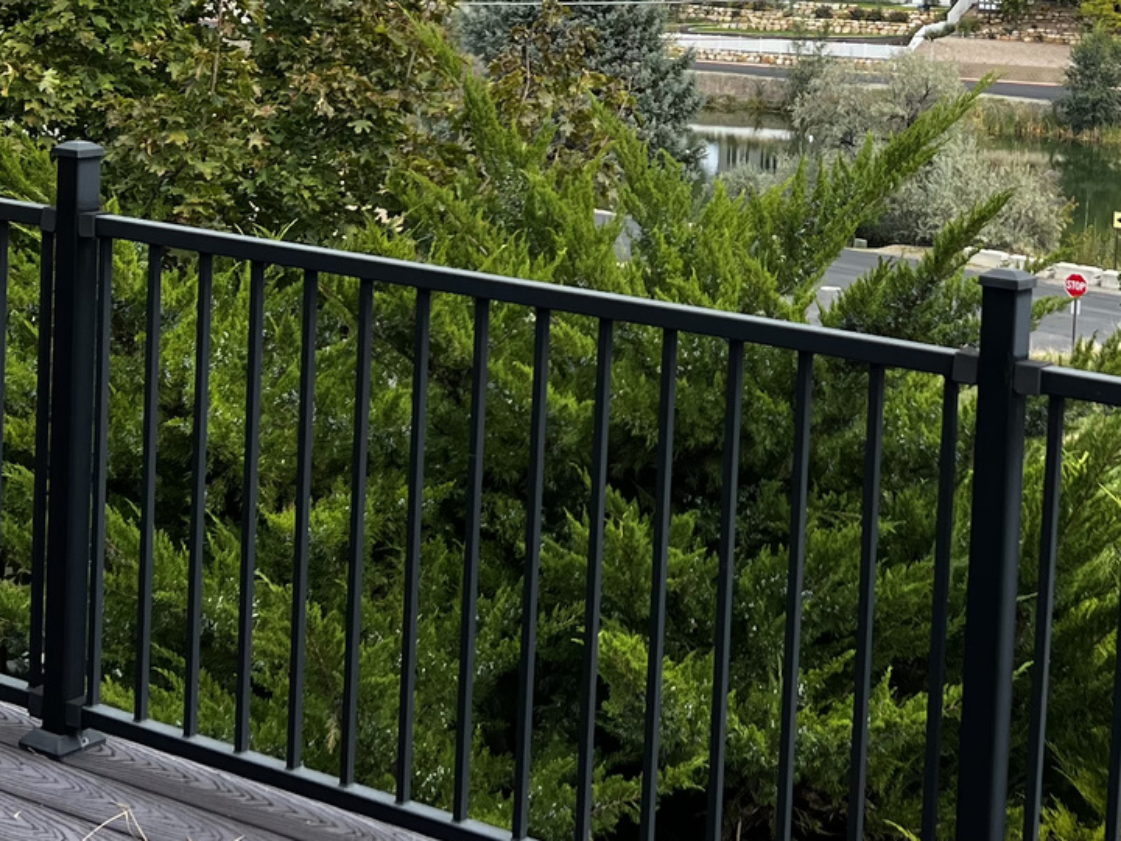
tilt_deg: -5.3
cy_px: 65
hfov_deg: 26.1
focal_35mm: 74
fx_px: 2396
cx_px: 786
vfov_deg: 19.5
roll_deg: -2.4
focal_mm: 5.7
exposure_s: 1/2045
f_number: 1.5
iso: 50
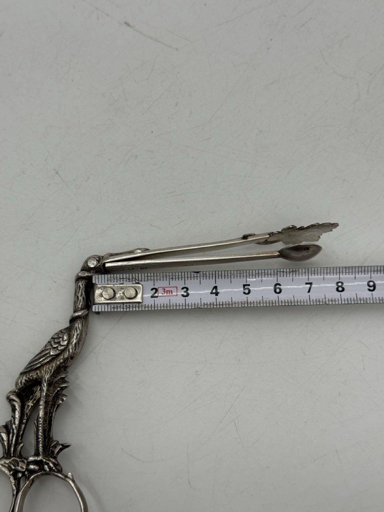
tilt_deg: -77.5
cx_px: 192
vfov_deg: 39.7
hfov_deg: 30.3
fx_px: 710
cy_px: 256
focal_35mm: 48
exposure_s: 1/792
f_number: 1.78
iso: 64
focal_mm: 6.76
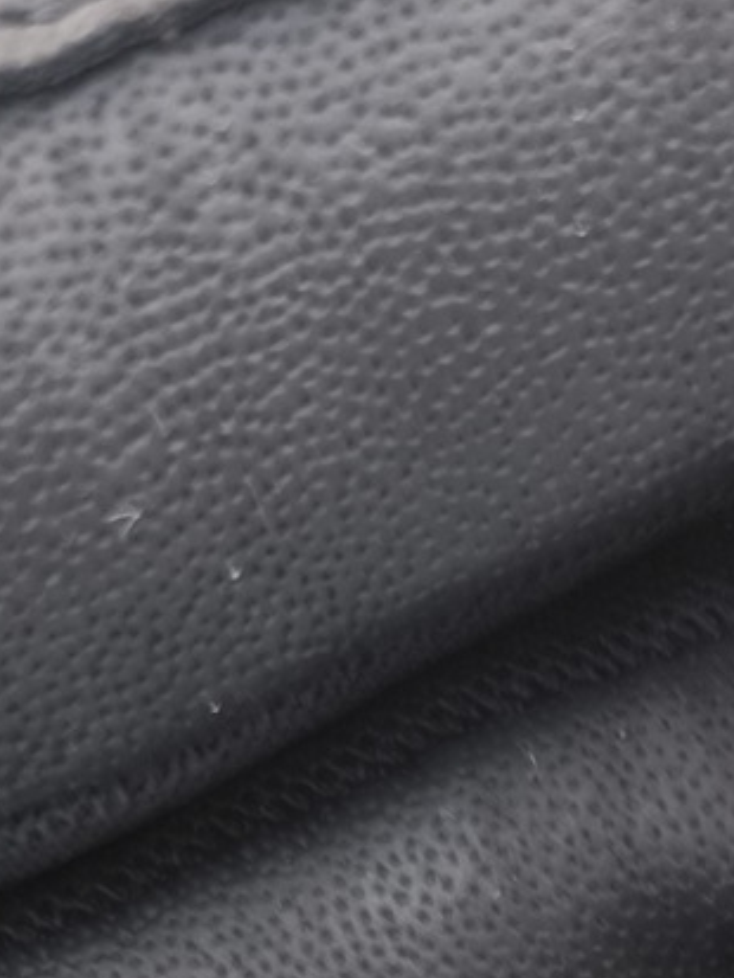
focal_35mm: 119
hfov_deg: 11.3
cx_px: 1444
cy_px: 2321
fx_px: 3363
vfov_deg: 12.8
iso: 100
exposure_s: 1/115
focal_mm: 6.92
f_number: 1.9
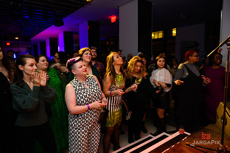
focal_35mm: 24
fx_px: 153
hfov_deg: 73.8
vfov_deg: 53.1
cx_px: 115
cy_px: 76
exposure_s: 1/200
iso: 1600
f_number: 4
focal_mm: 24
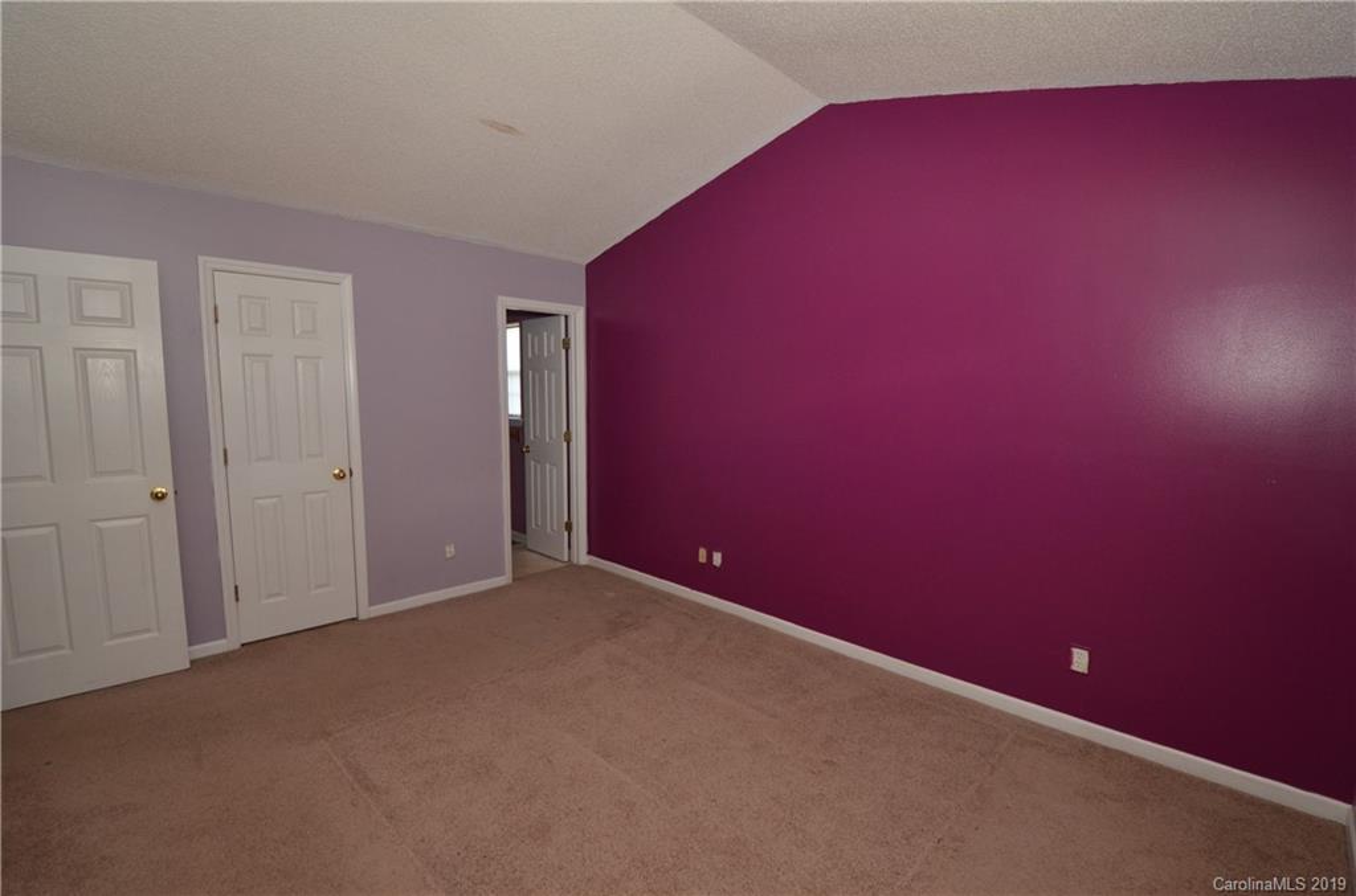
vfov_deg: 77.0
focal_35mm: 15
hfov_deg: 100.5
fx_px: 564
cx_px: 678
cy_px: 448
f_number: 6.3
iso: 640
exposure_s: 1/60
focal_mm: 10
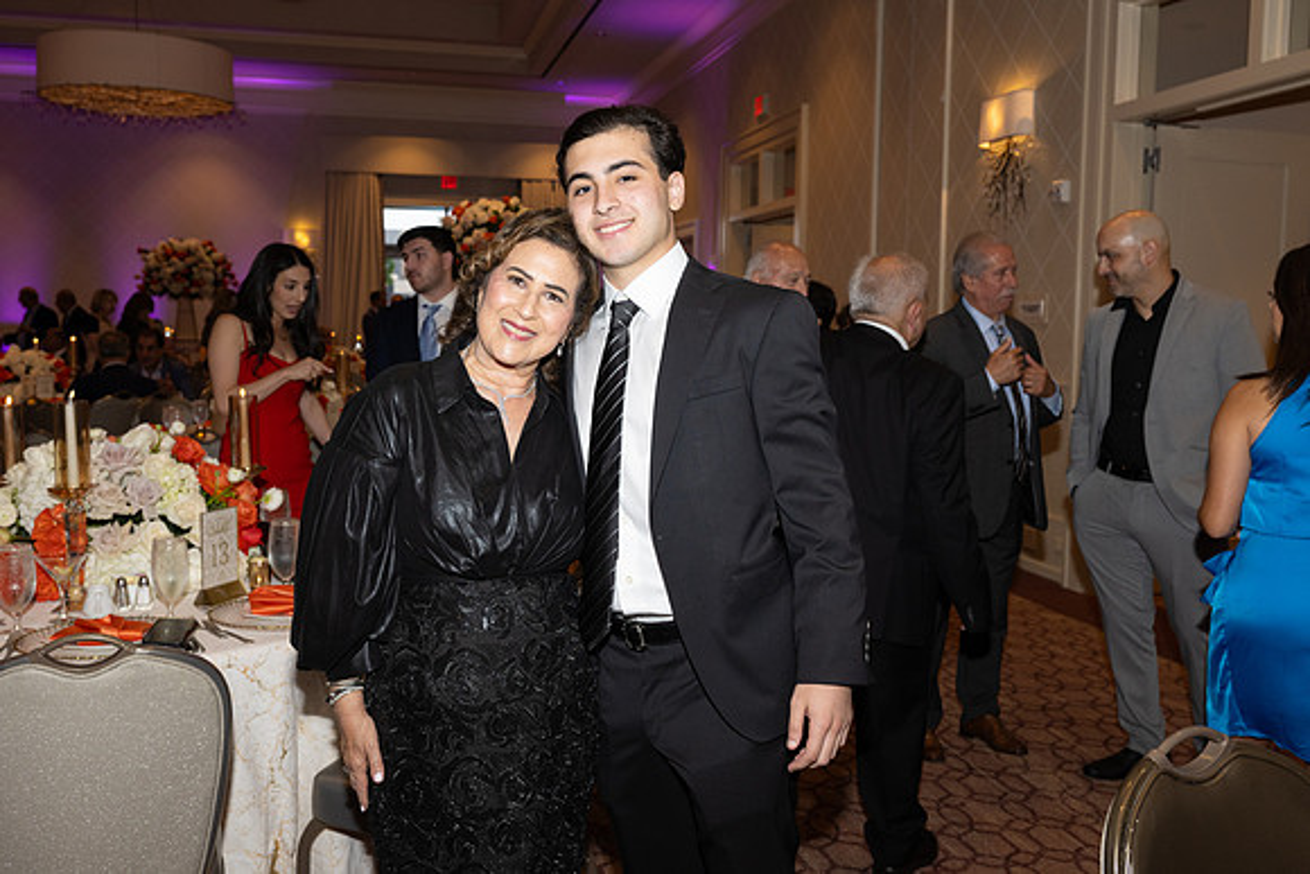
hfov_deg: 56.5
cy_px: 437
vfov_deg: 39.4
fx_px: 1219
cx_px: 655
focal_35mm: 34
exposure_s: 1/100
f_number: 5.6
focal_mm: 33.5
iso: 800
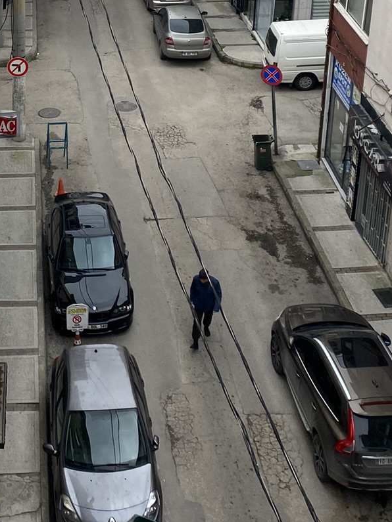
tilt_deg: -20.2
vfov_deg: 27.3
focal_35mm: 67
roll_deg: +0.6
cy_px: -1
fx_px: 1012
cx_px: 66
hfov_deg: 21.6
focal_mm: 4.25
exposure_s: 1/1522
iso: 32
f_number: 1.8
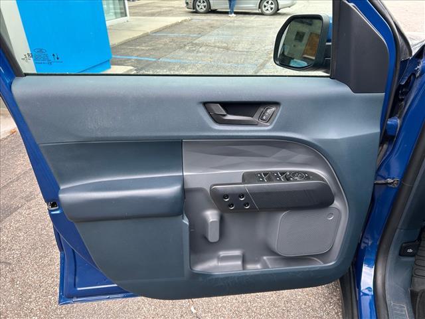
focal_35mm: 26
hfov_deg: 67.3
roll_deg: +2.2
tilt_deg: -28.6
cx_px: 212
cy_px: 160
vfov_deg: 53.1
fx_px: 319
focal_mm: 5.7
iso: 32
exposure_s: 1/121
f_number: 1.5
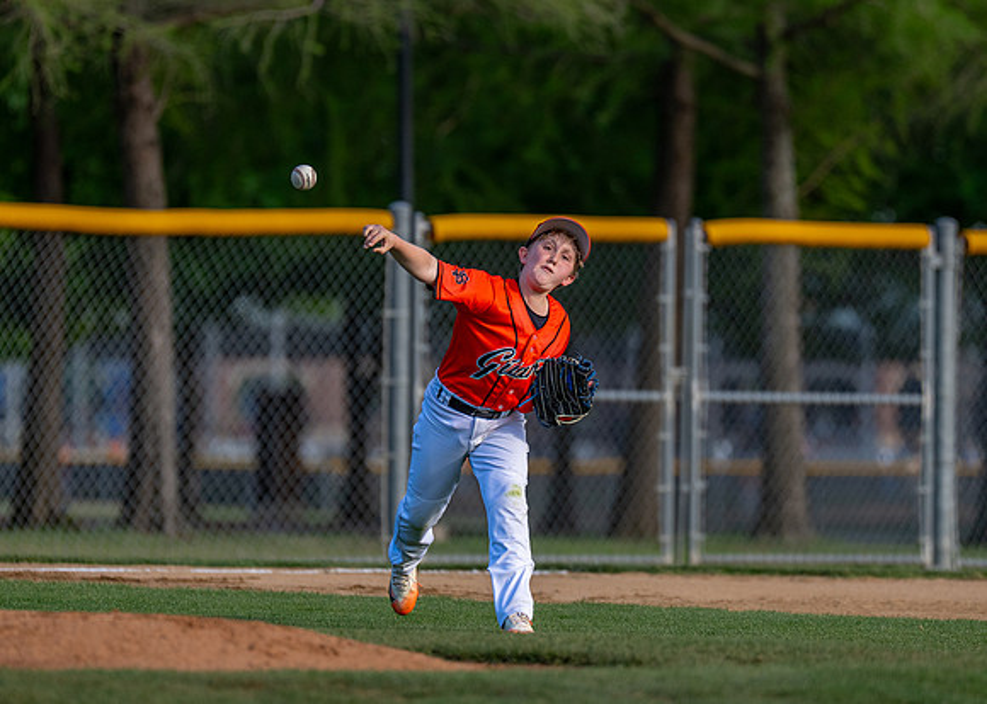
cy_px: 368
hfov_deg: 5.3
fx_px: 10745
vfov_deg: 3.8
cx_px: 526
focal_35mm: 383
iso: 160
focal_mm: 200
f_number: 2.8
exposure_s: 1/2500
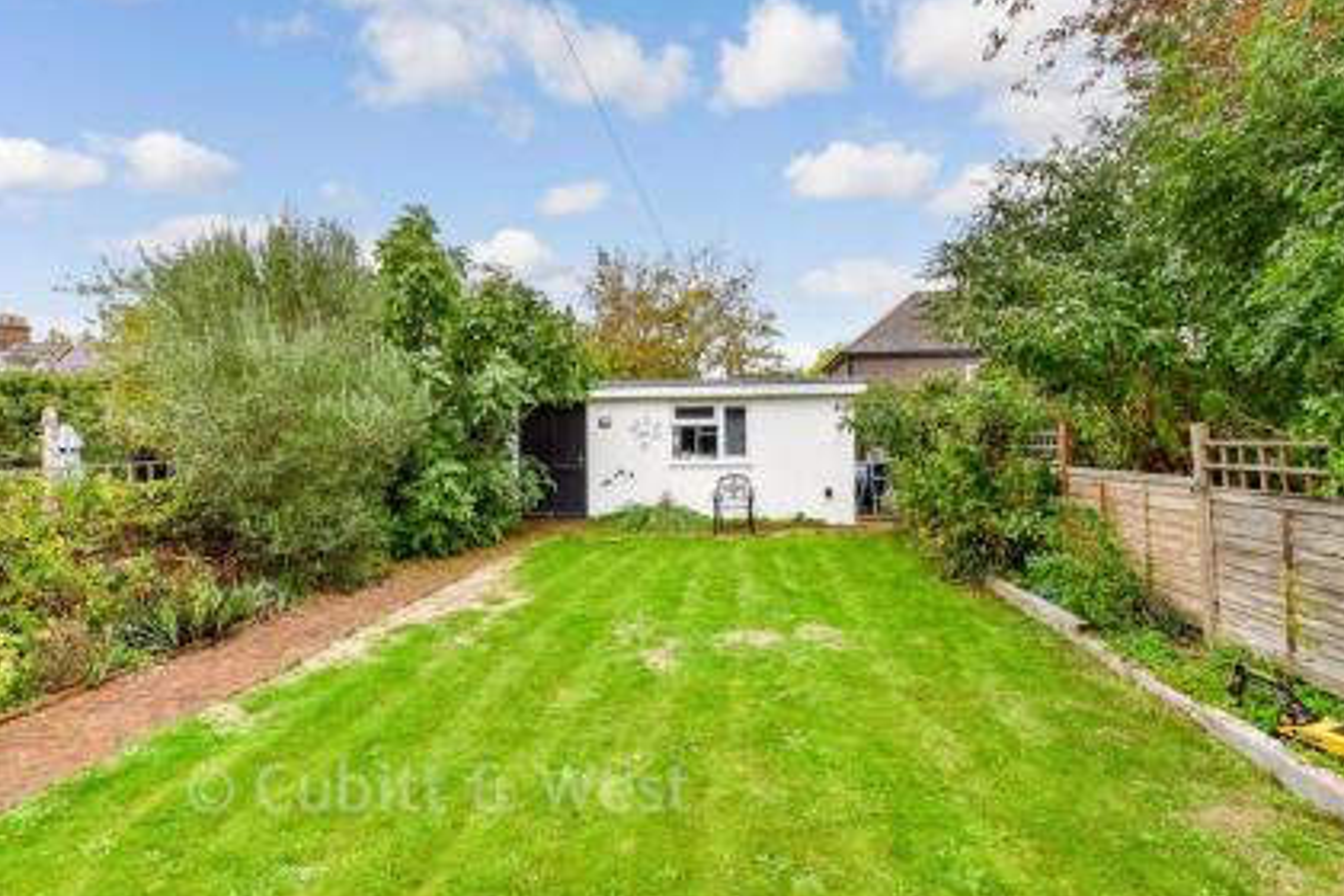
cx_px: 682
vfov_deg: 70.4
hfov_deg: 93.3
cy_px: 440
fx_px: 635
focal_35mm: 17
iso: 500
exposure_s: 1/250
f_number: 8
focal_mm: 10
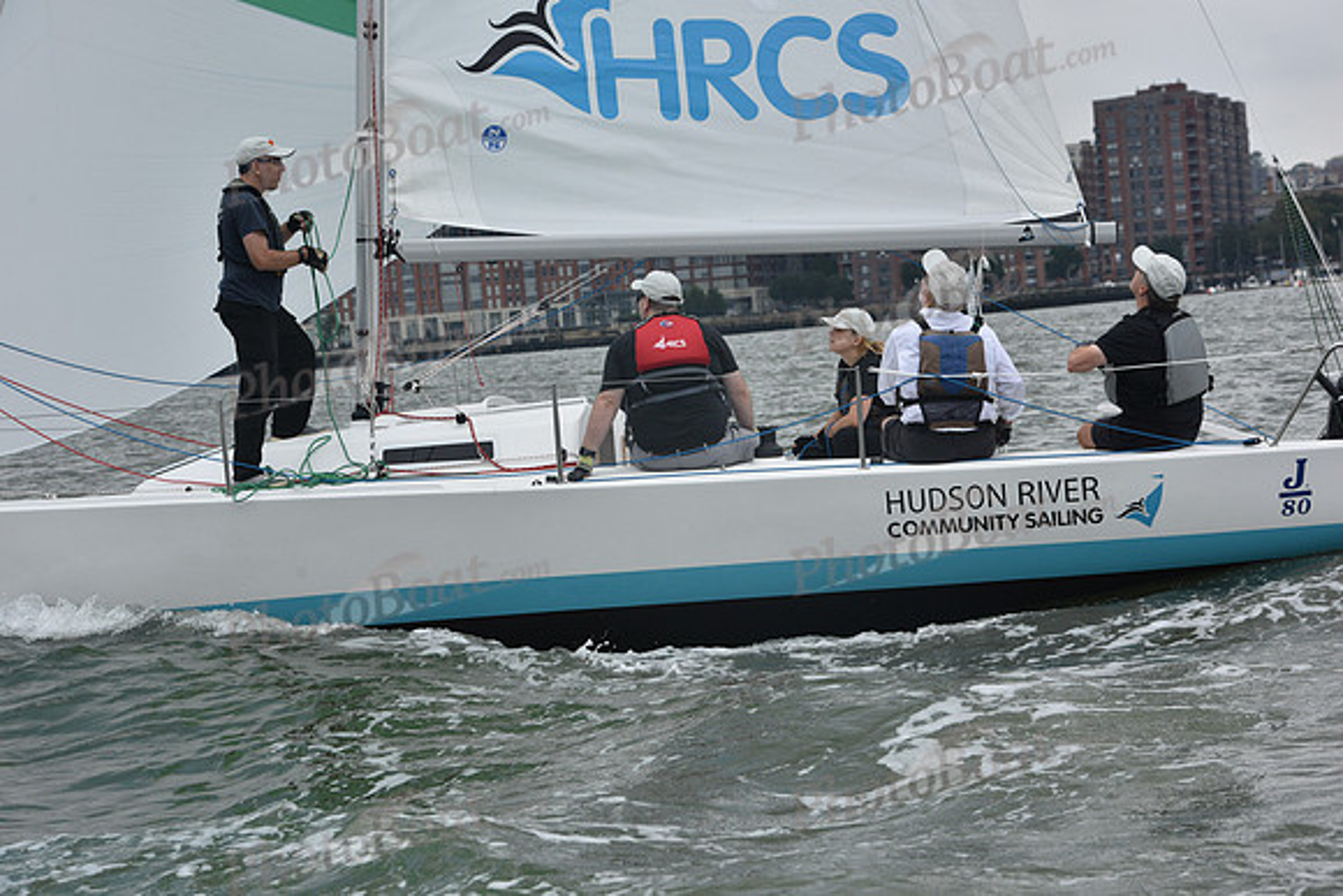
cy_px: 448
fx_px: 3657
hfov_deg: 20.8
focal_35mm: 98
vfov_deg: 14.0
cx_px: 672
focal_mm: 98
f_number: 8
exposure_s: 1/800
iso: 400
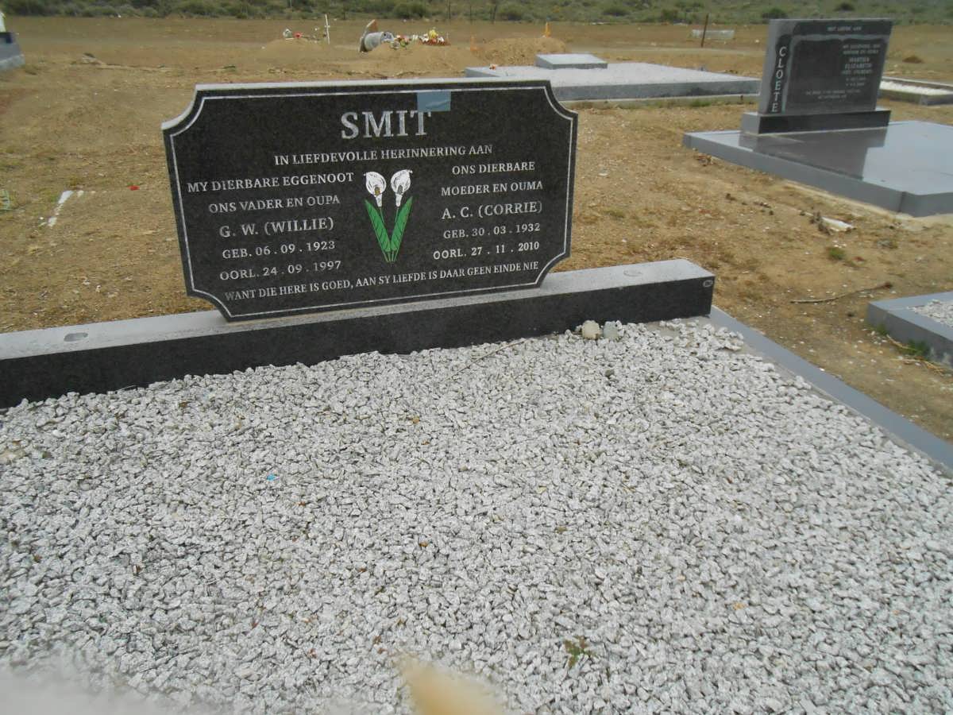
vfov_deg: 46.8
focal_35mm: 30
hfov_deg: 60.0
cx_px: 476
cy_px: 358
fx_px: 826
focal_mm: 5.3
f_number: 3.8
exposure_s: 1/250
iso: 320
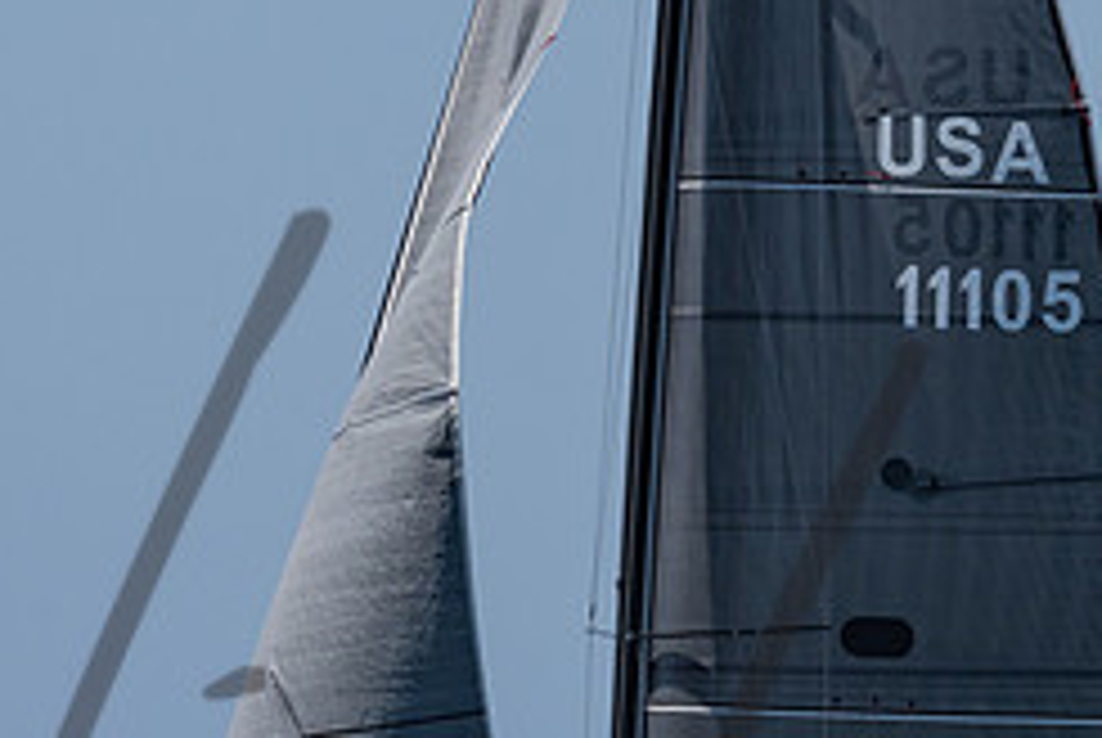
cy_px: 698
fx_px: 20288
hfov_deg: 3.1
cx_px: 1049
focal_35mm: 662
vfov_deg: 2.1
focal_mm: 195
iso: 250
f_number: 6.3
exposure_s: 1/2000
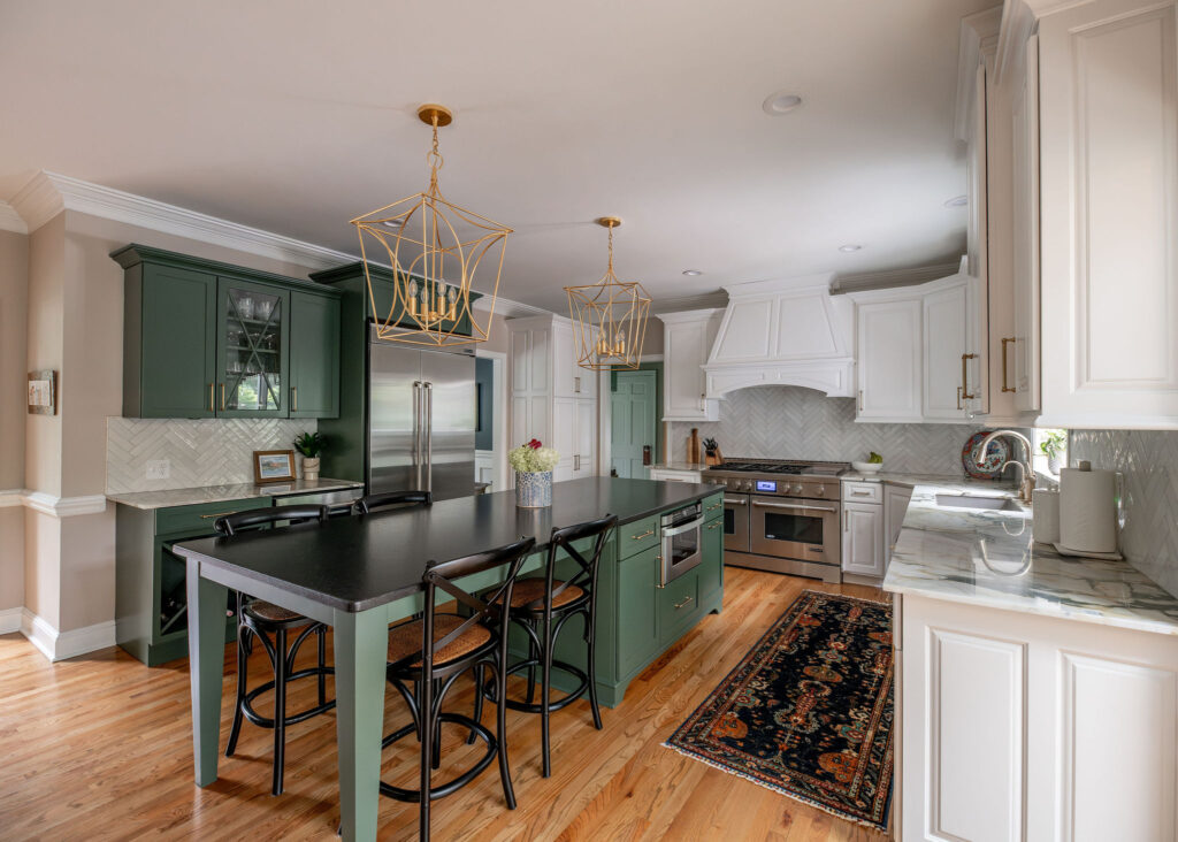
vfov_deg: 78.7
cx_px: 591
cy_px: 413
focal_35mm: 15
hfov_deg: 97.9
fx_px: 513
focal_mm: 14
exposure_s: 1/25
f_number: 5.6
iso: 2500
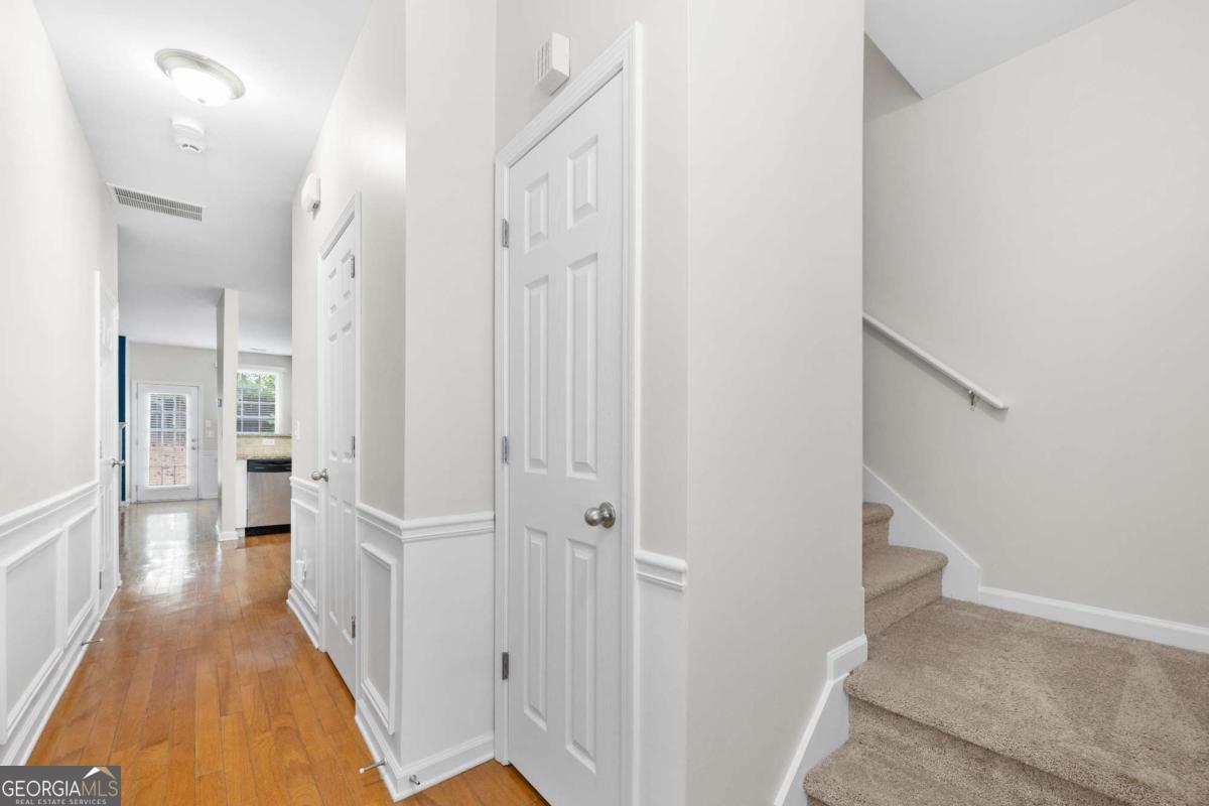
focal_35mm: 14
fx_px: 470
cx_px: 604
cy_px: 403
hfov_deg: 104.3
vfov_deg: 81.2
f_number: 7.1
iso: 500
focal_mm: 14
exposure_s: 1/8
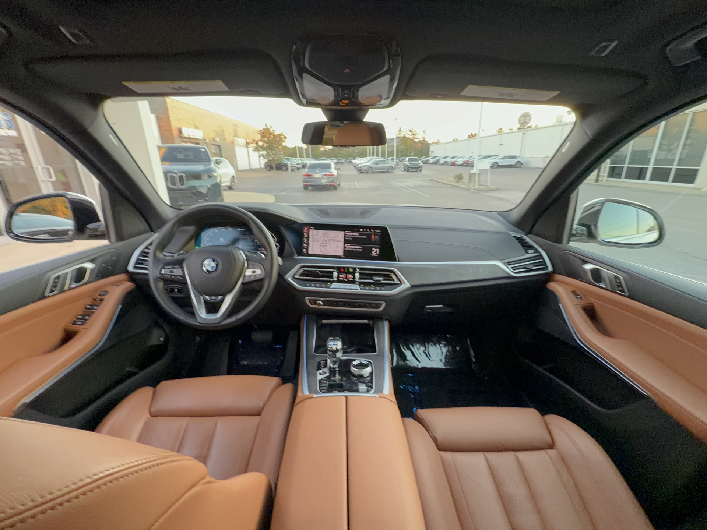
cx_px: 354
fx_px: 306
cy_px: 265
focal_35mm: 15
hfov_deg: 98.2
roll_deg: +1.0
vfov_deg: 81.7
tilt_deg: -20.0
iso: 200
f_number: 2.2
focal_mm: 2.22
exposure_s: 1/51
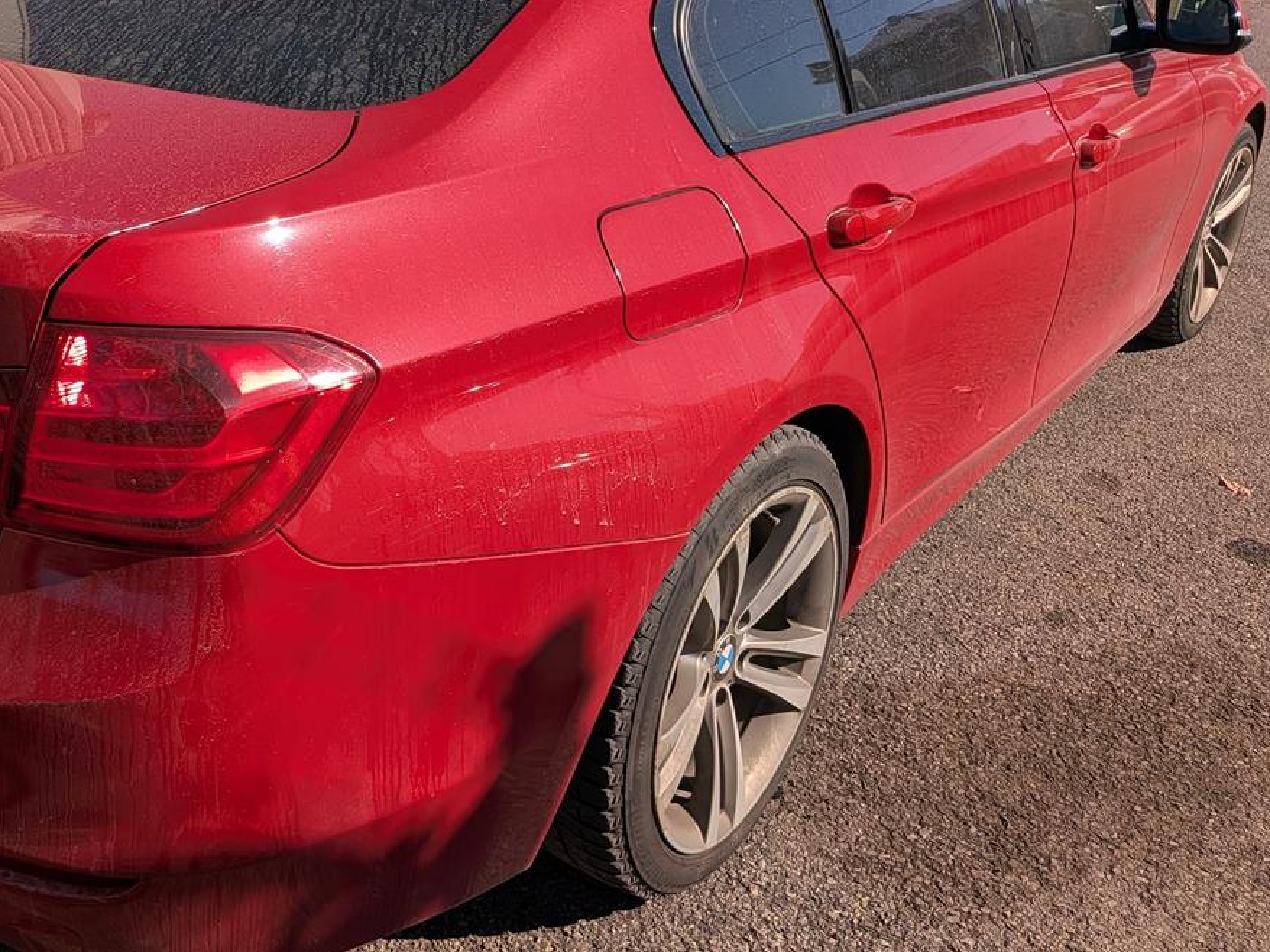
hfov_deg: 51.1
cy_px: 349
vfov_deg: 40.4
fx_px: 1284
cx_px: 373
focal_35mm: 35
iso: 50
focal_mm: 4.53
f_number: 1.7
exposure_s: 1/4484
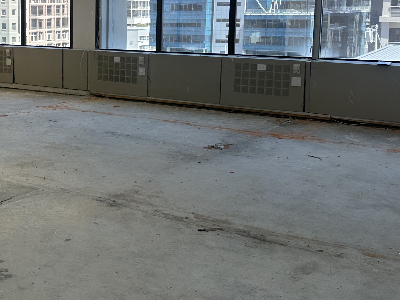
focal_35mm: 57
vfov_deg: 25.5
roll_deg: -0.1
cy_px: 93
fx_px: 659
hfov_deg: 31.7
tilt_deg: -6.0
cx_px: 17
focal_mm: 6.86
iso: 50
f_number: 1.78
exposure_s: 1/116
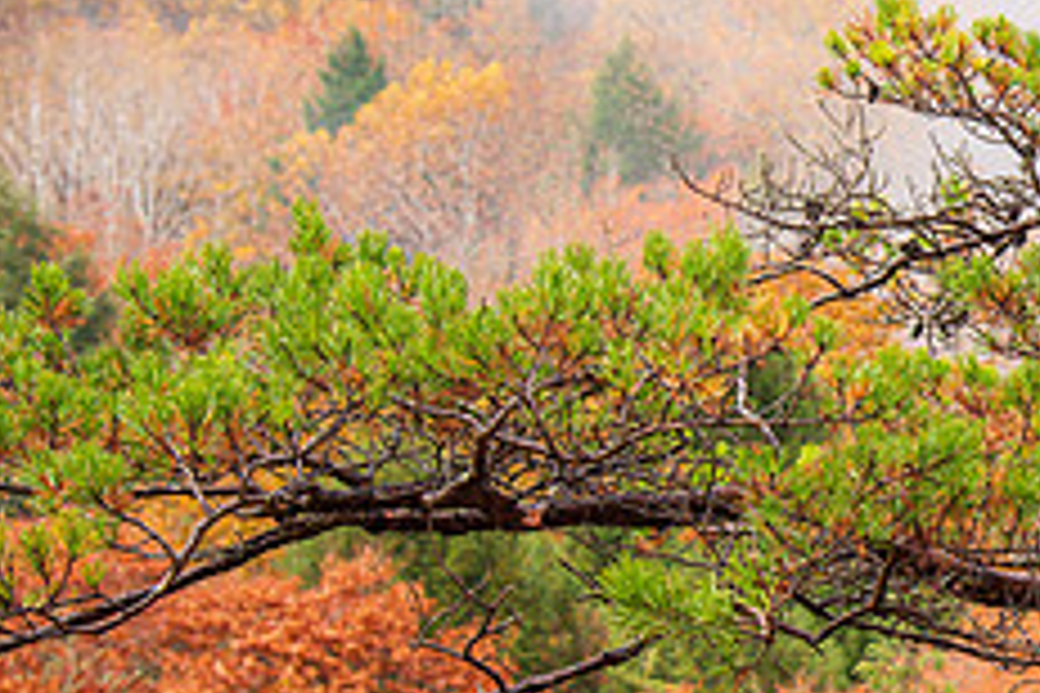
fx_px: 3986
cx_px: 1162
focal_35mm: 138
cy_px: 326
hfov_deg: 14.5
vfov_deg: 9.9
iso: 100
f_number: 8
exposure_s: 1/20
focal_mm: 55
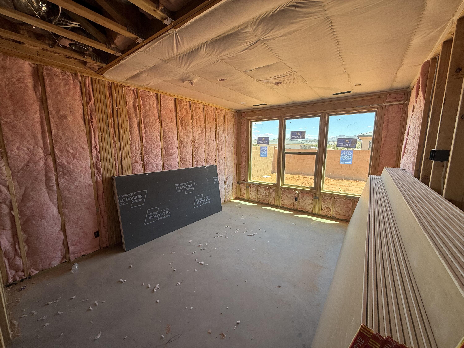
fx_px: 188
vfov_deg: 85.7
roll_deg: +1.1
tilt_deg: -8.7
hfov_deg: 102.1
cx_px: 232
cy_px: 174
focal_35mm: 14
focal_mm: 2.22
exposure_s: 1/136
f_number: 2.2
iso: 50
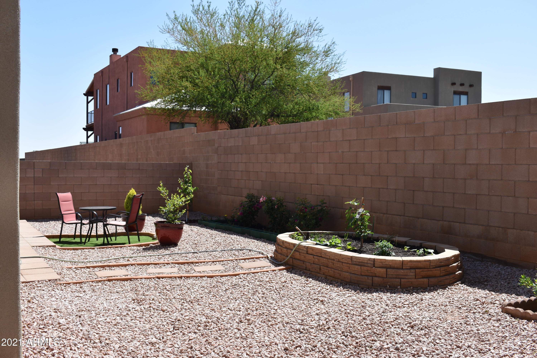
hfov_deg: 53.1
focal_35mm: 36
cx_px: 268
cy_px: 179
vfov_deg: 36.9
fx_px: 537
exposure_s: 1/250
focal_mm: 24
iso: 100
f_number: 8
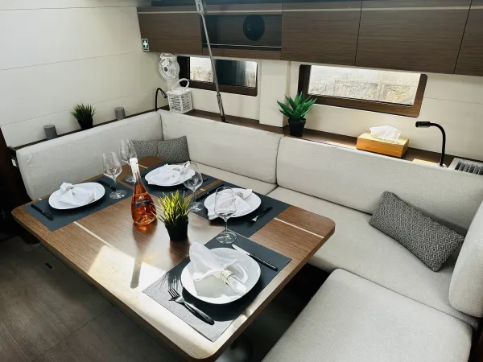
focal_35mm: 24
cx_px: 242
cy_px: 181
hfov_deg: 71.6
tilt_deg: -26.8
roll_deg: +0.9
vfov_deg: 56.8
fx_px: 335
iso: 80
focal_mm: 6.86
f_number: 1.78
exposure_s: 1/208
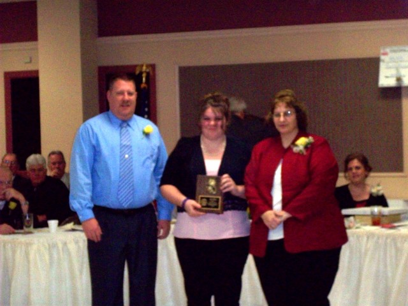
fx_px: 1308
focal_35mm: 111
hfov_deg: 17.7
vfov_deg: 13.3
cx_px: 204
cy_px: 153
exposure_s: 1/90.2
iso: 200
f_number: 5.2
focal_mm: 18.6
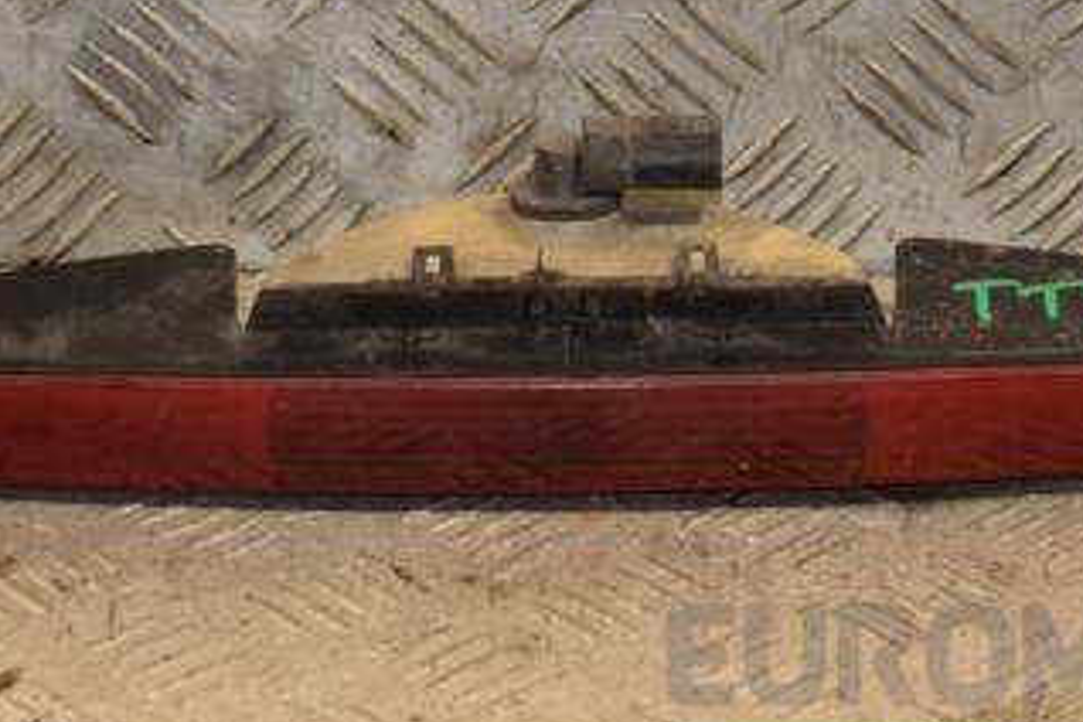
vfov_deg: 6.9
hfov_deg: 10.4
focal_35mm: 198
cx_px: 603
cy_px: 201
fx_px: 5956
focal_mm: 70
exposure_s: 1/160
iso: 800
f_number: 5.3
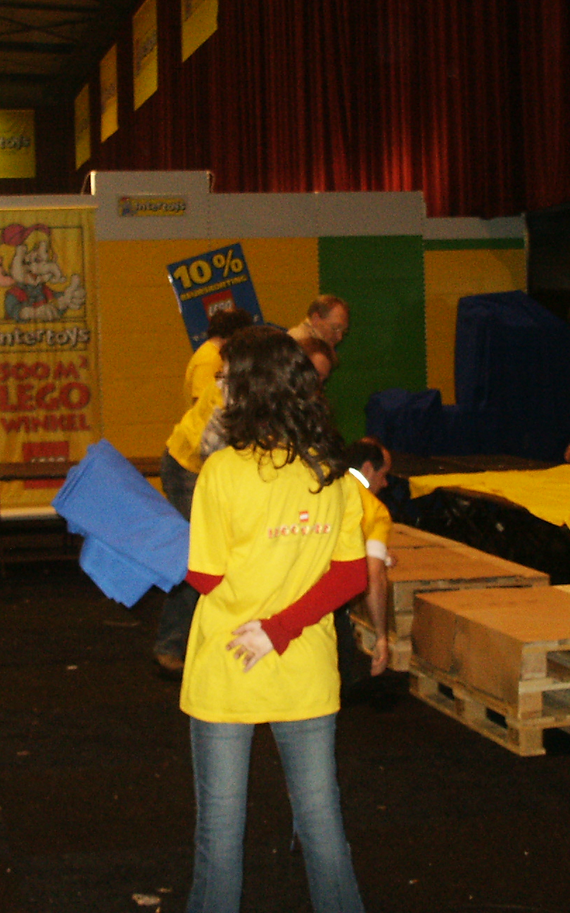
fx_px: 1616
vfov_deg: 31.5
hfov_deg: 20.0
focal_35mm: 65
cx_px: 258
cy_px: 406
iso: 200
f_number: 3
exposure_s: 1/45
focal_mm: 7.18
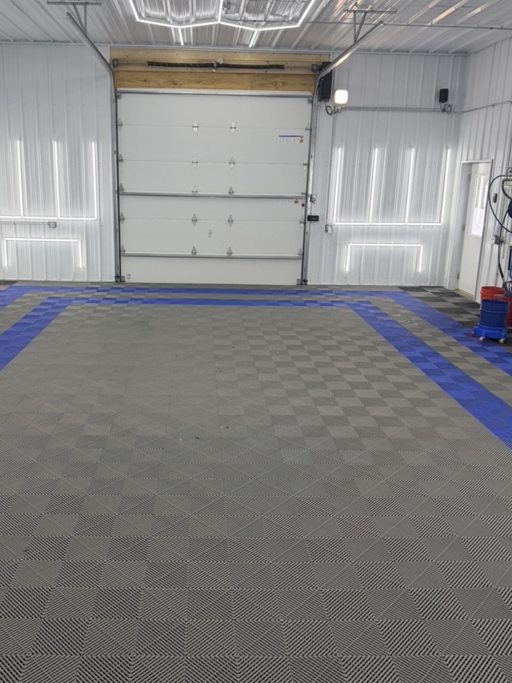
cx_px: 212
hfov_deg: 46.6
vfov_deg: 59.9
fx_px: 592
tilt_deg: -13.3
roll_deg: -0.2
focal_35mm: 30
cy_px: 319
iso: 80
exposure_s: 1/234
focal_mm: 6.76
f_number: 1.78
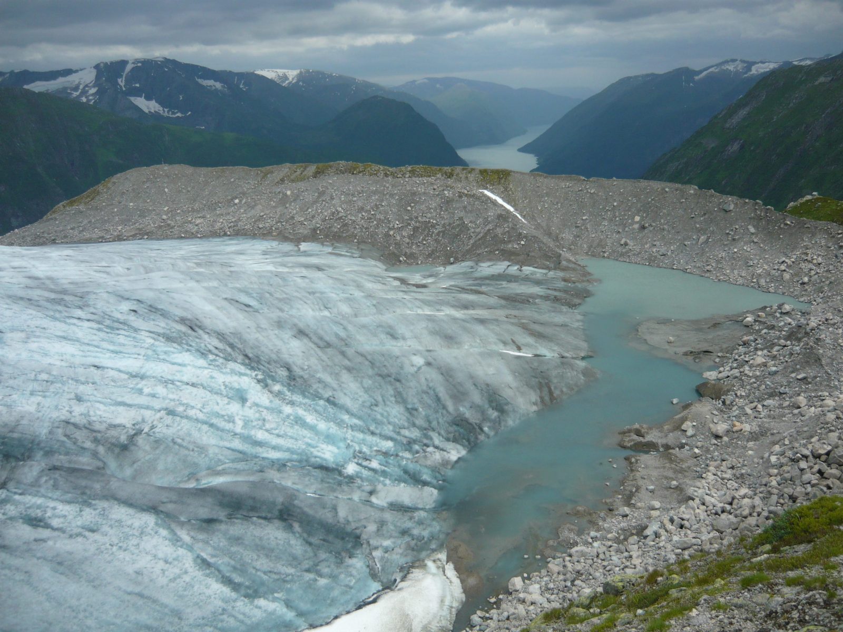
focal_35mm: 33
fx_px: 804
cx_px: 422
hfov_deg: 55.4
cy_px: 316
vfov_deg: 42.9
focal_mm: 5.5
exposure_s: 1/400
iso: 100
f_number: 2.8
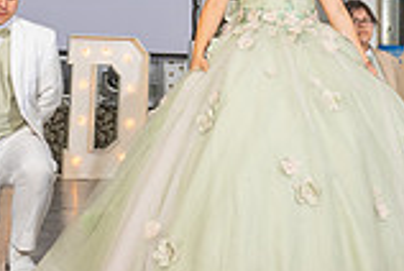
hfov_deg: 23.0
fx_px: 989
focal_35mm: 88
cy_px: -68
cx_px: 256
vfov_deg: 15.0
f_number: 3.5
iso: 500
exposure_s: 1/160
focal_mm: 24
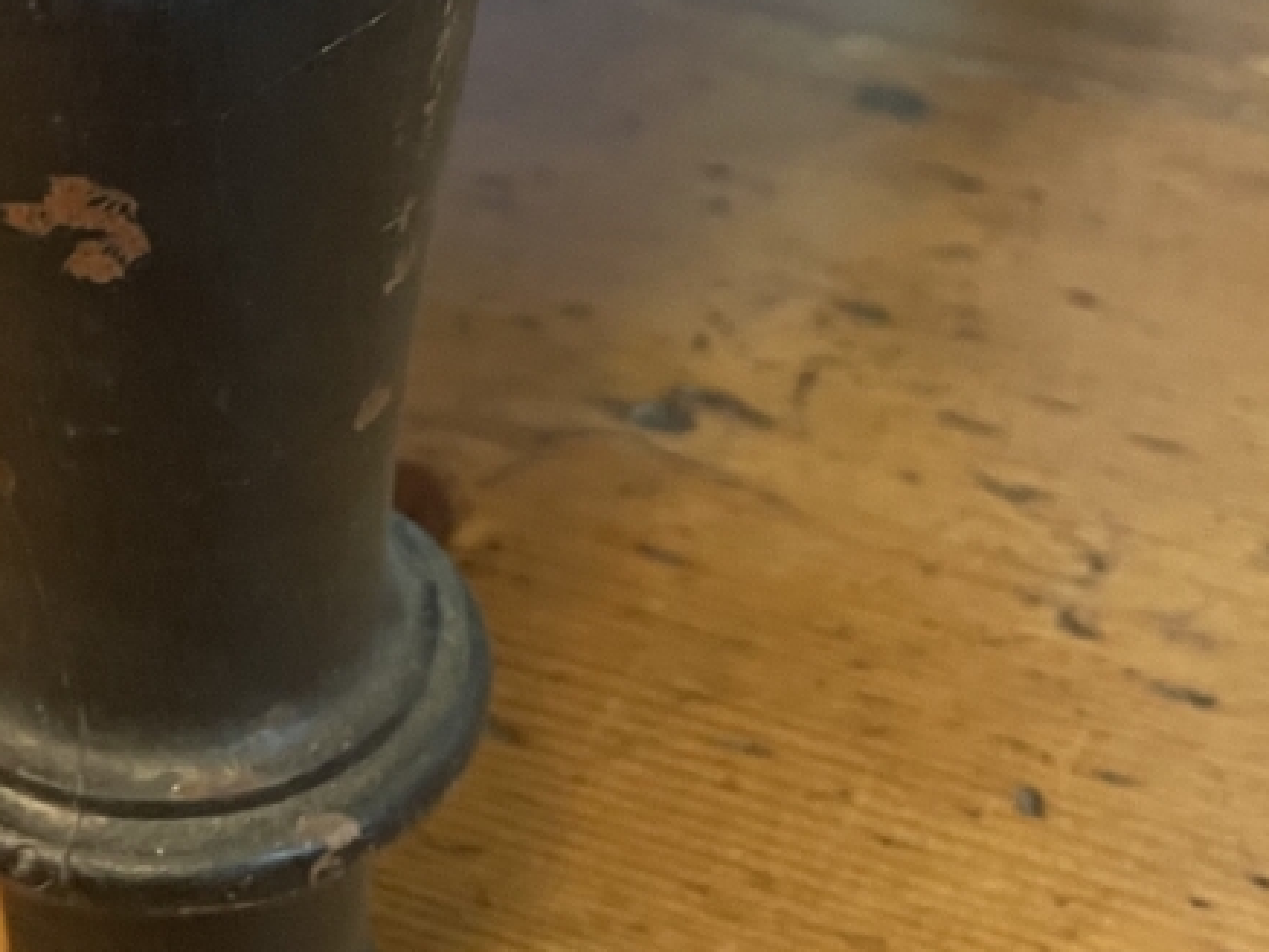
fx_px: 2640
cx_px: 242
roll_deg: +1.3
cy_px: -155
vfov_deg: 19.4
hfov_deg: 26.5
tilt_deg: -22.2
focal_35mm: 72
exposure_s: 1/25
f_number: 1.6
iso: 800
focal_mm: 4.2
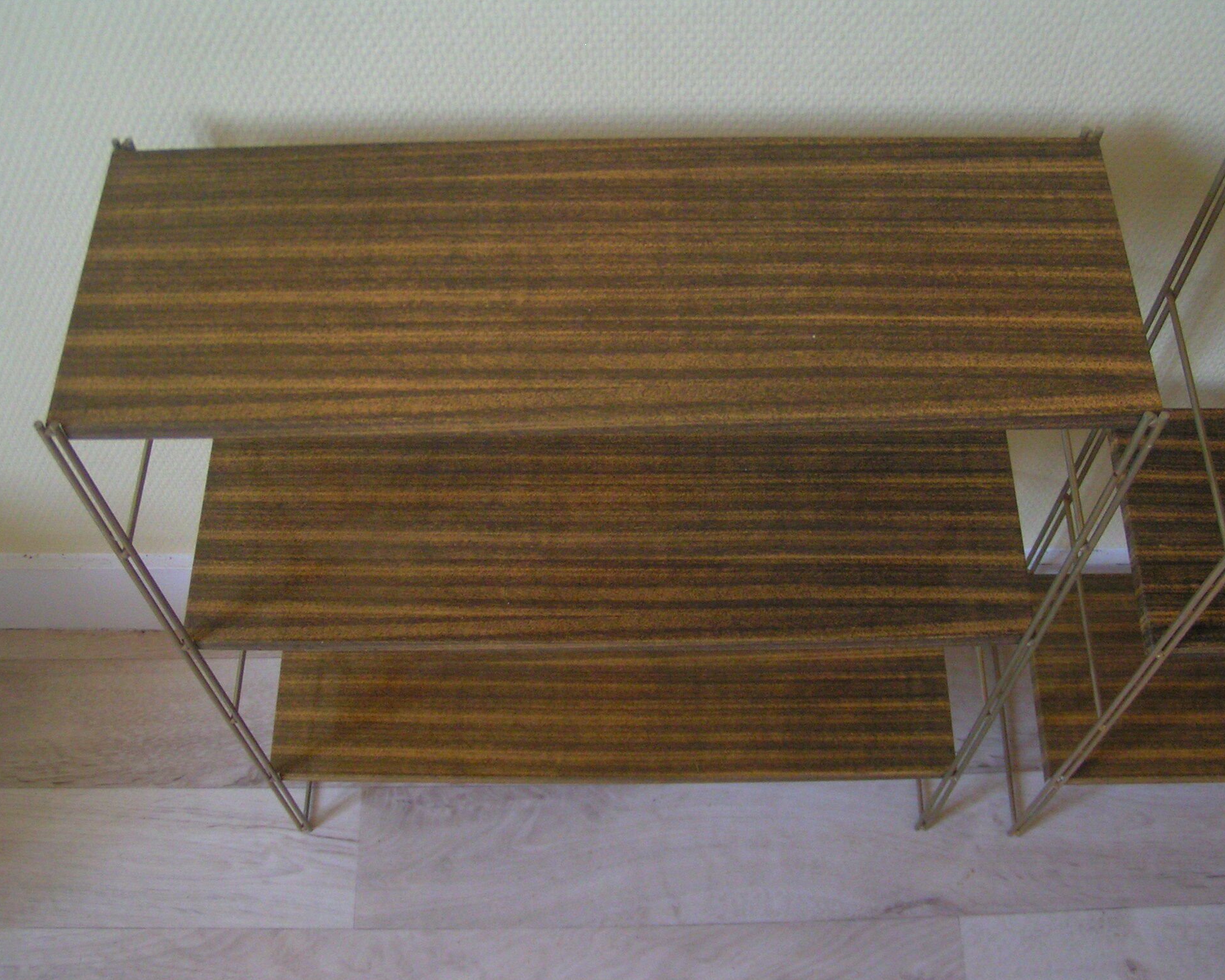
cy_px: 490
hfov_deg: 45.8
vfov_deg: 37.3
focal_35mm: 40
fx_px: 1450
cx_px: 617
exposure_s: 1/20
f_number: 2.8
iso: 200
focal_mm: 5.8
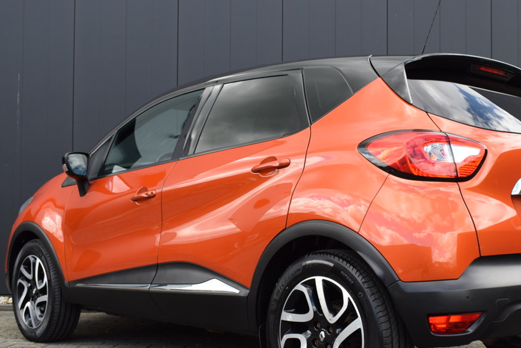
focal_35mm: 53
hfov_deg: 37.6
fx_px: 762
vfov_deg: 25.6
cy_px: 207
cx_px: 316
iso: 400
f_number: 7.1
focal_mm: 27
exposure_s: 1/200
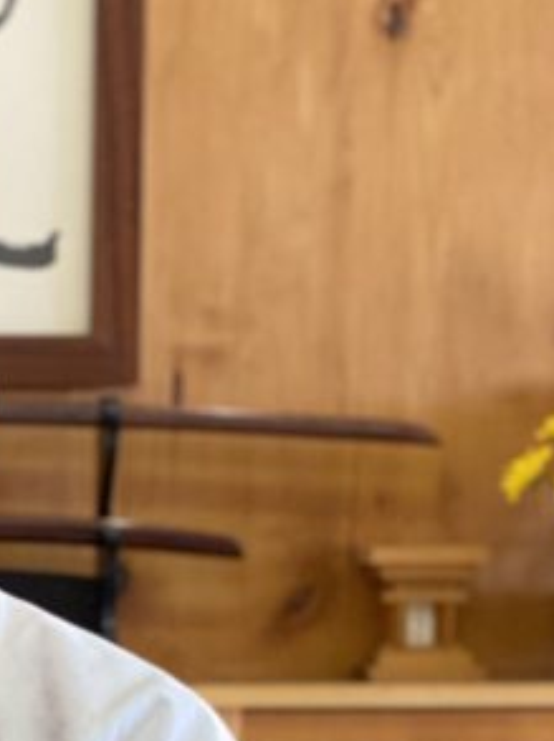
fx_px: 3892
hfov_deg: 8.0
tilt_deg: -6.6
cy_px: 1082
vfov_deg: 10.5
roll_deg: +0.0
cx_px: -149
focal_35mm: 182
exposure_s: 1/120
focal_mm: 6
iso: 200
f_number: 2
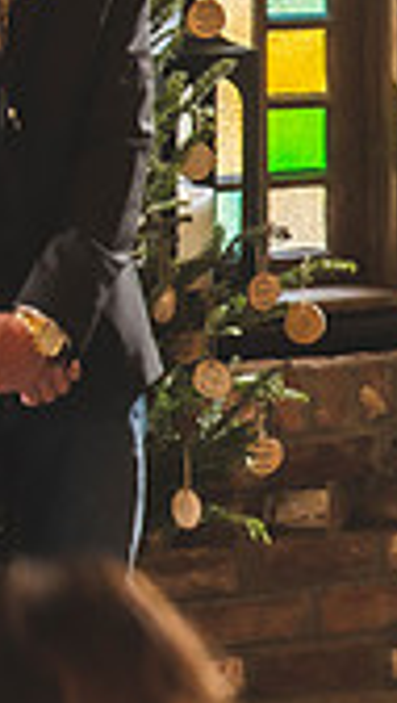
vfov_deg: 5.5
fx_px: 7251
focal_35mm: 389
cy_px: 257
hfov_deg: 3.1
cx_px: 1170
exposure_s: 1/200
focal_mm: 105
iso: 1000
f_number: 2.8
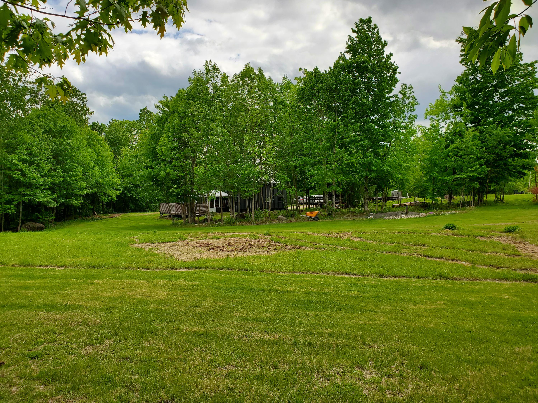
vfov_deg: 53.1
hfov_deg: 67.3
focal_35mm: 26
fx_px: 404
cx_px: 269
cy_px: 202
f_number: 2.4
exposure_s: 1/1618
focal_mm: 4.3
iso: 50
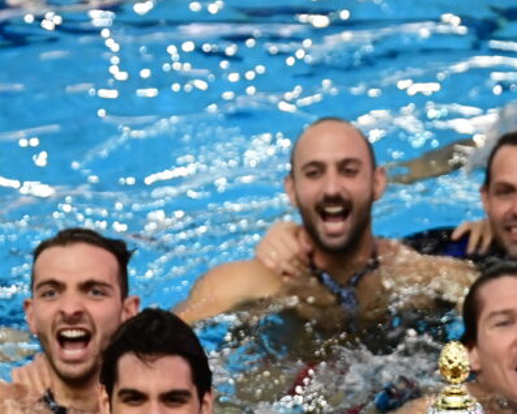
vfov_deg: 9.2
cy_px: 516
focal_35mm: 165
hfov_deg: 11.7
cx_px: 302
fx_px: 2525
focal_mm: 58
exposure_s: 1/640
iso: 2500
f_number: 4
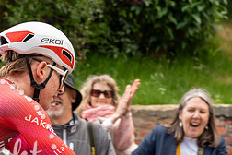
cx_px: 114
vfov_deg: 8.5
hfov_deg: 12.8
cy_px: 112
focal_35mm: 161
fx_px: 1037
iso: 1000
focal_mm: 70
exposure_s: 1/1000
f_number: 5
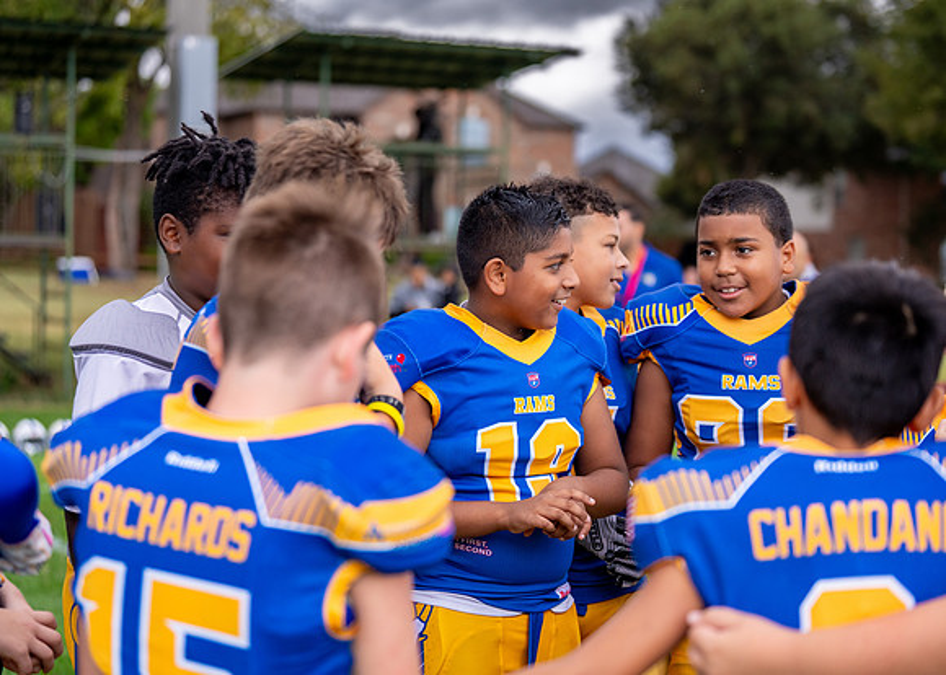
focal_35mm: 79
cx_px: 533
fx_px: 2132
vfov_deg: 18.0
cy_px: 322
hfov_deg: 25.0
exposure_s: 1/1250
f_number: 2.8
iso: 500
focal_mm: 70
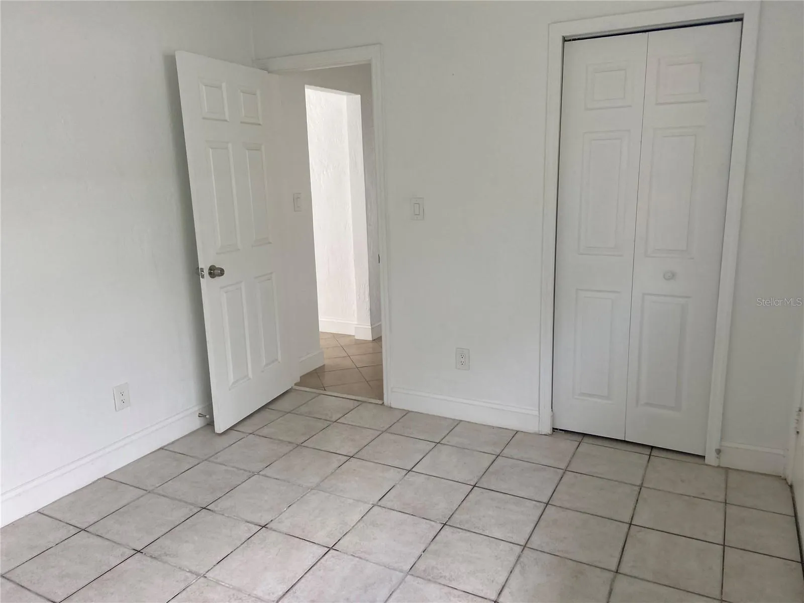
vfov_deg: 53.1
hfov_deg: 67.3
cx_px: 402
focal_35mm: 26
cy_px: 302
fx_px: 604
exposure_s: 1/122
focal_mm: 4.25
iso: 64
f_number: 1.8
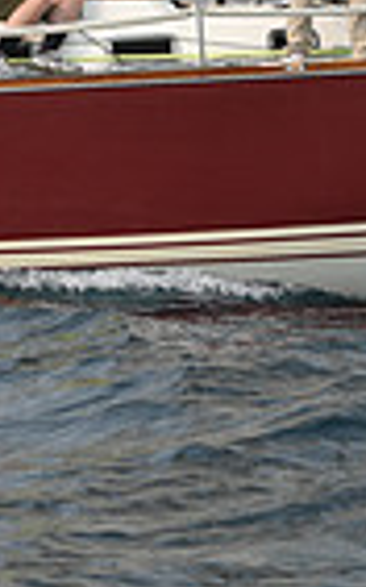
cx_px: 162
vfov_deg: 7.1
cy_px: 60
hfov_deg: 4.5
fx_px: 4697
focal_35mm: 294
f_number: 7.1
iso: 250
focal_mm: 70
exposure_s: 1/1250
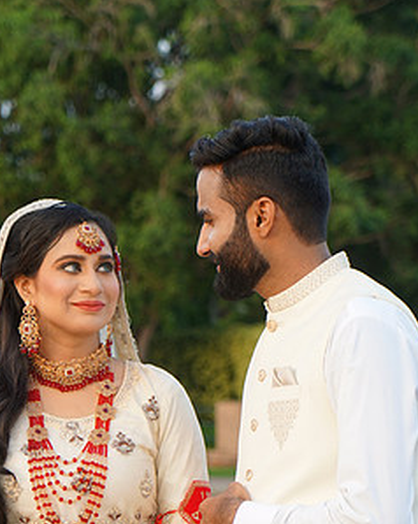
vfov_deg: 15.0
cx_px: 147
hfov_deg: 12.0
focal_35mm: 128
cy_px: 375
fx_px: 1981
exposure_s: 1/200
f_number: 4
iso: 400
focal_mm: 70
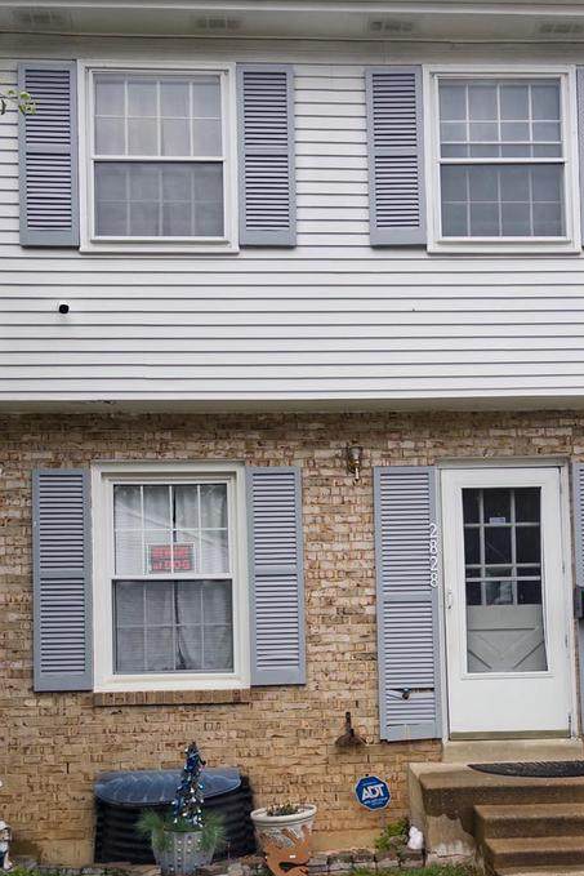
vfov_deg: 44.3
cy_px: 626
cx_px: 335
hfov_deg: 31.2
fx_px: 1046
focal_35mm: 43
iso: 50
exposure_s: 1/277
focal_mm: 5.96
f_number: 1.6
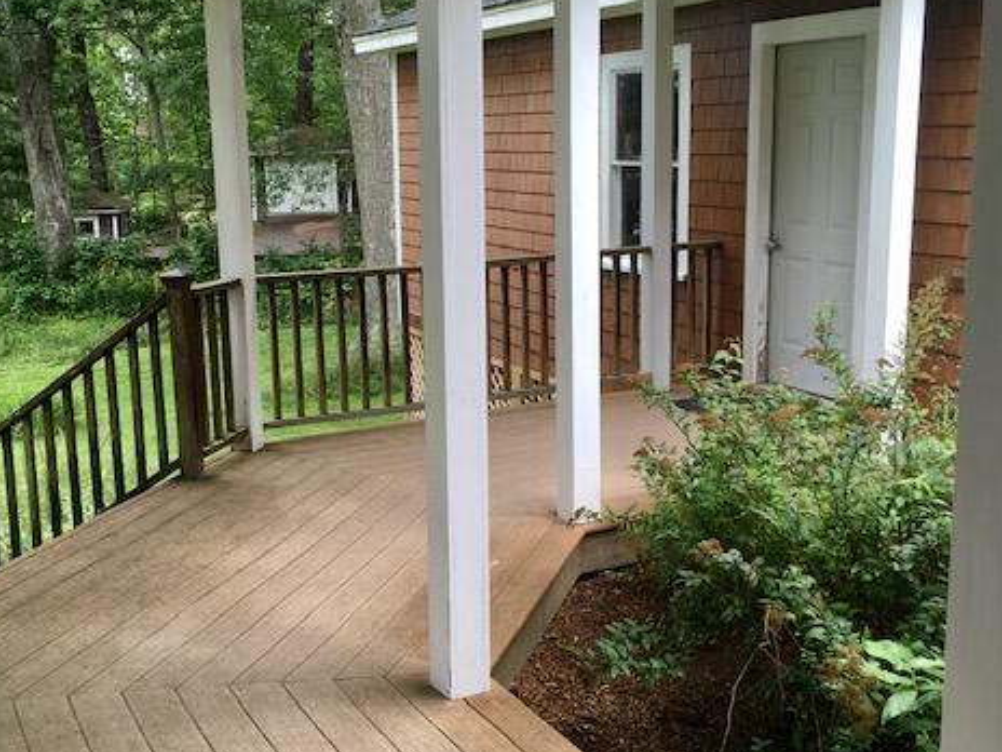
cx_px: 458
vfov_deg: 35.9
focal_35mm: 40
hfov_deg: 46.7
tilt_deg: -9.0
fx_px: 1158
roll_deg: +1.6
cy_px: 352
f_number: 2.2
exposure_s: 1/120
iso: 25
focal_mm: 4.15
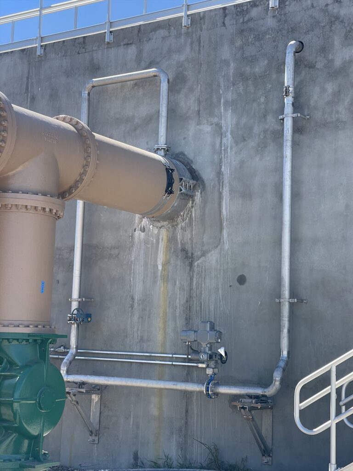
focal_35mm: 64
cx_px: 176
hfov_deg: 22.9
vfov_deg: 30.3
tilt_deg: +8.0
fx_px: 871
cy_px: 236
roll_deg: -1.8
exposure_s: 1/461
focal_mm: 7.5
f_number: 2.2
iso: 20
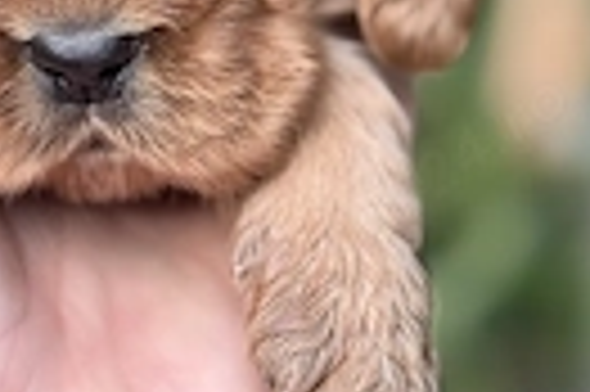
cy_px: -81
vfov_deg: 8.8
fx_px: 2504
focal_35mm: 153
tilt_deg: -9.5
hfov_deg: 13.2
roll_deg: -1.9
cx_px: -54
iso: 64
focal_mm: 6.76
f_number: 1.78
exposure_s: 1/372
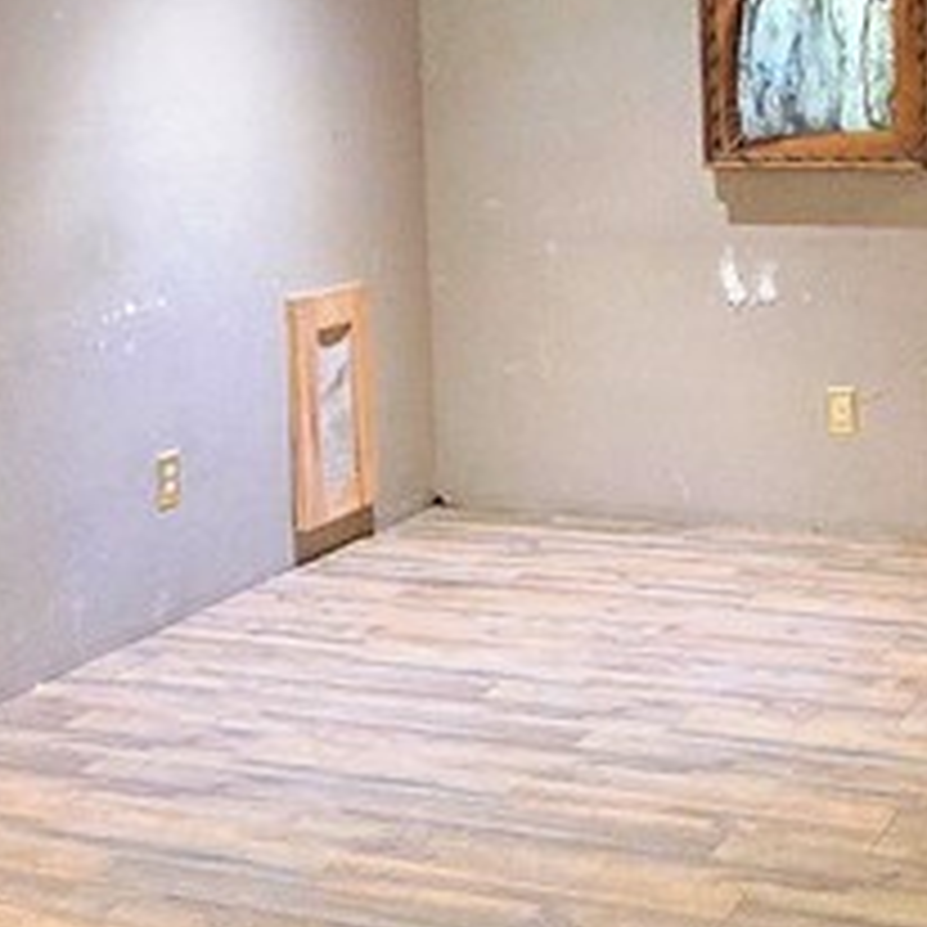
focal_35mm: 57
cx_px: 756
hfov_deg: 29.3
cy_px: 162
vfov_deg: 29.3
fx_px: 1727
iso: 1000
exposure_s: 1/60.2
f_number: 2.2
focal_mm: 2.2
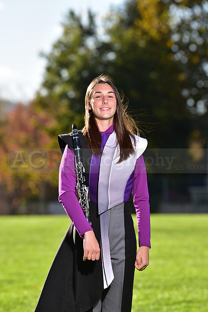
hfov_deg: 6.9
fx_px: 1732
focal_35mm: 200
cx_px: 104
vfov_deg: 10.3
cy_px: 156
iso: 80
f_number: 5.6
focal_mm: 200
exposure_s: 1/250
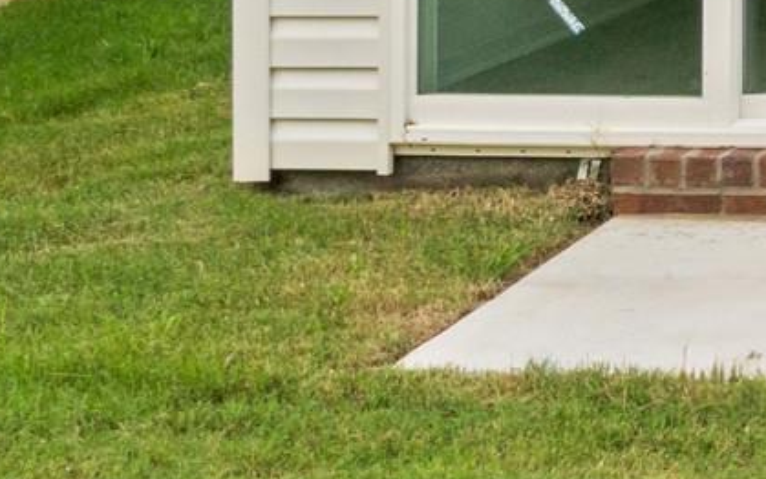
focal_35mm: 155
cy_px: -552
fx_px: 3237
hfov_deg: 10.1
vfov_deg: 8.0
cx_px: 2261
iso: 250
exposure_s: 1/40
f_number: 9
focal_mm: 17
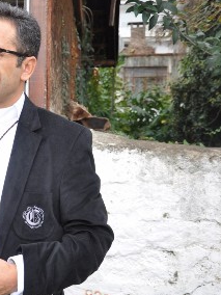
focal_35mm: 50
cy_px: 150
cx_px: 4
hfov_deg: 27.6
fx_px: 426
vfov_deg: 38.2
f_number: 7.1
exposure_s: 1/200
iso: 200
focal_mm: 22
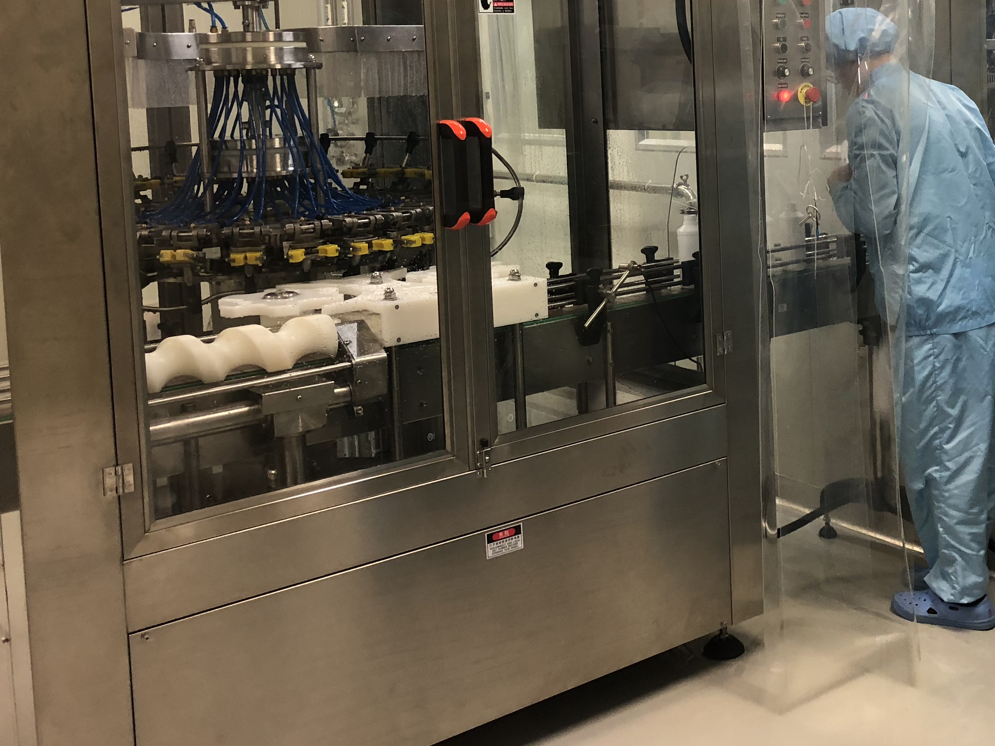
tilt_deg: -4.0
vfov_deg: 30.9
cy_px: 168
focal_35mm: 46
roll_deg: +2.1
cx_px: 739
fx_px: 1322
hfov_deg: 40.2
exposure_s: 1/15
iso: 40
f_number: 1.8
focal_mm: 4
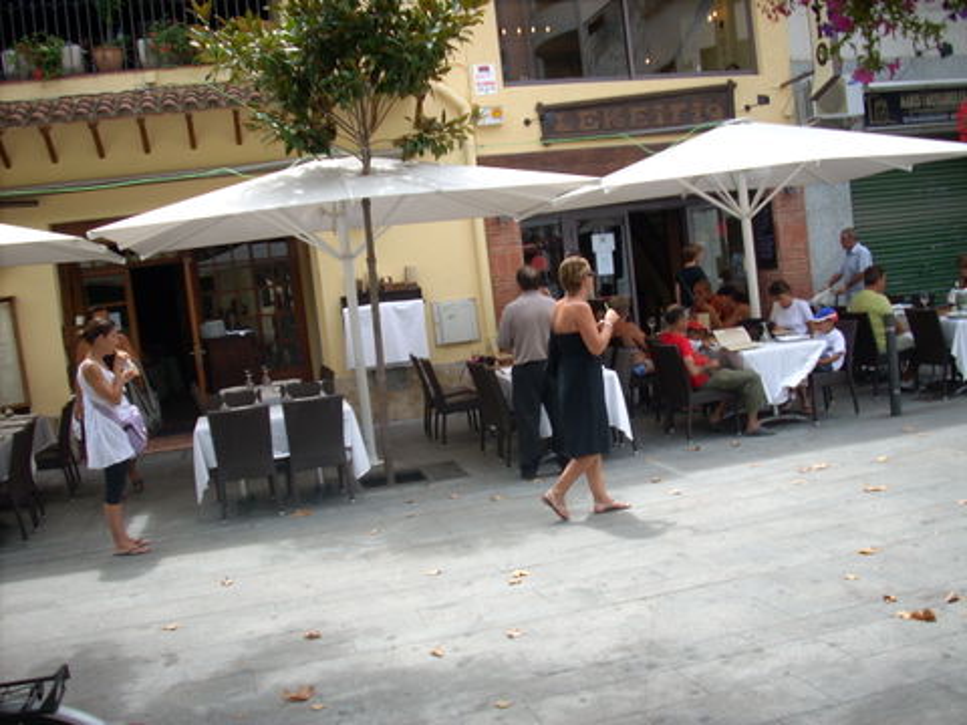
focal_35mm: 37
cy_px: 362
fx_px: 1034
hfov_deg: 50.1
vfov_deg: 38.7
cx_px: 484
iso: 64
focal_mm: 6.2
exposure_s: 1/310
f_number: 2.8
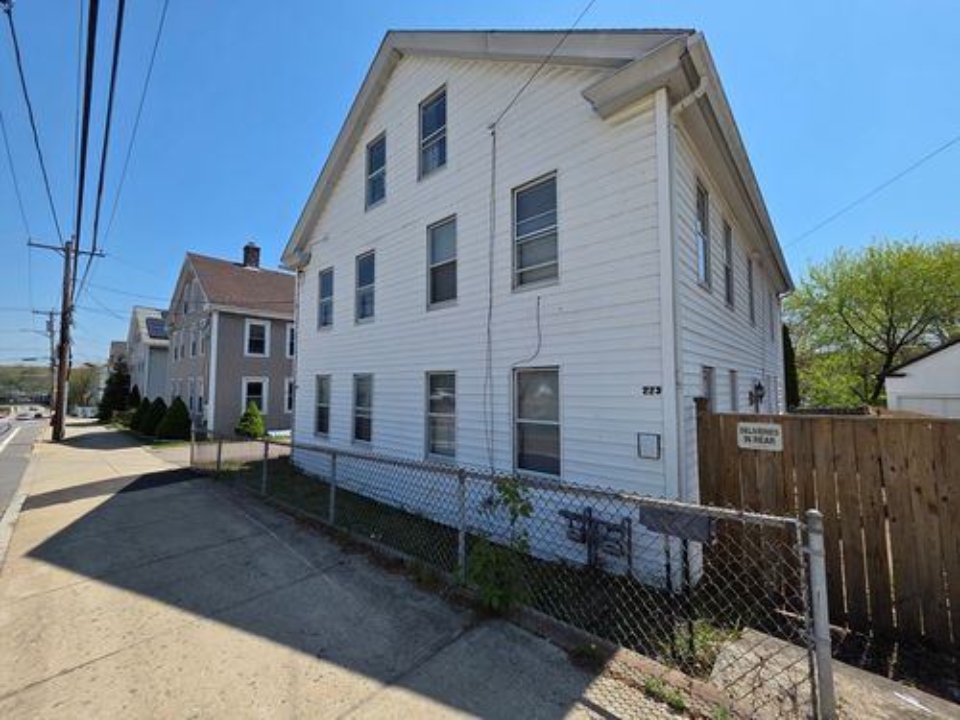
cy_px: 360
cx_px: 480
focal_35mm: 13
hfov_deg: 106.2
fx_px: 361
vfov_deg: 89.9
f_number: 1.9
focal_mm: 2.2
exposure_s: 1/2246
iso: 40
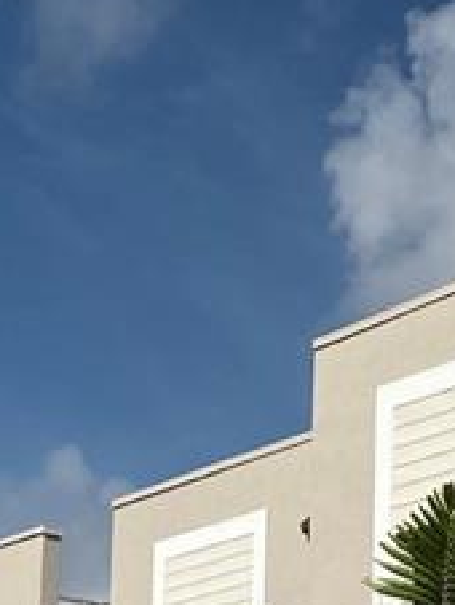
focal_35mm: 138
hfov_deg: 10.8
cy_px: 728
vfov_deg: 13.9
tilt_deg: +9.1
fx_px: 2414
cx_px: 260
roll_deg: -1.1
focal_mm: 4.25
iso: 32
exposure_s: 1/8929
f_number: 1.8
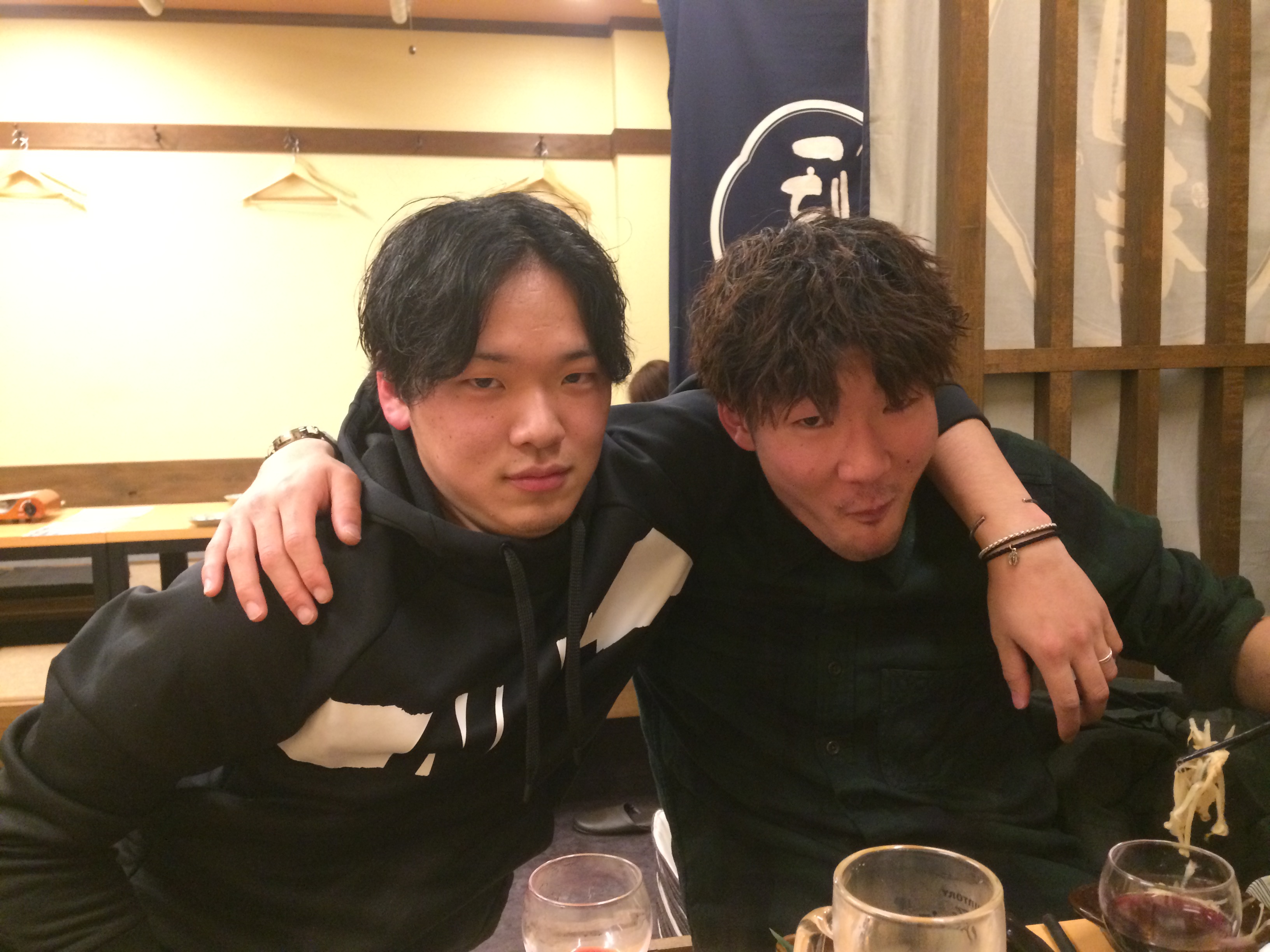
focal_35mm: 29
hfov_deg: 61.7
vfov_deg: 48.2
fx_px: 1064
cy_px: 476
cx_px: 635
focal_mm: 4.15
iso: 320
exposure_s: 1/15
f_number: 2.2
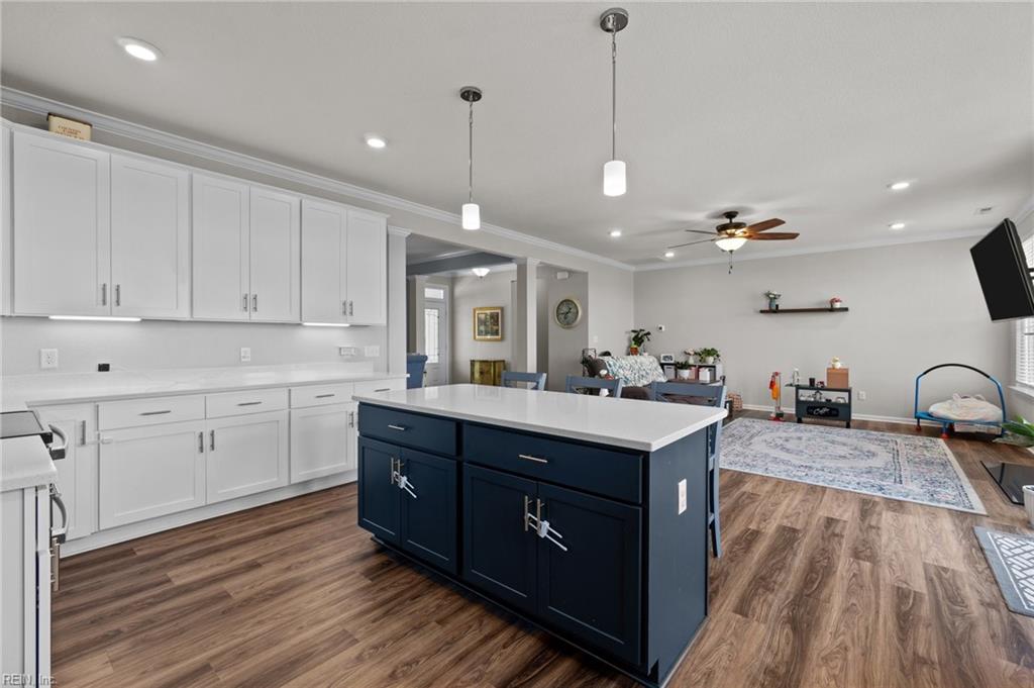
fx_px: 430
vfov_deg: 77.2
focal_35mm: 15
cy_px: 344
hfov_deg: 100.4
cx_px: 517
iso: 100
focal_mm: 10
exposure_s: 1/3
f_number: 8
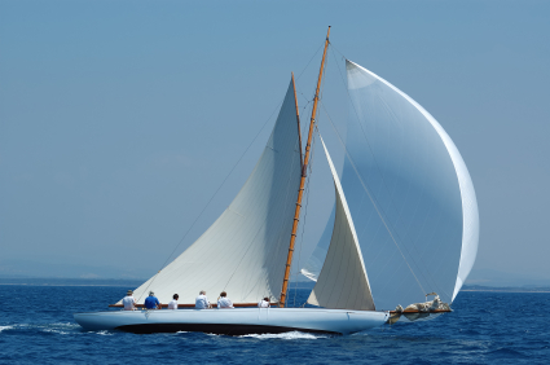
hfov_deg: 13.7
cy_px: 182
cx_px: 275
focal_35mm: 150
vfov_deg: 9.1
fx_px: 2288
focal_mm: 100
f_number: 7.1
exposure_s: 1/800
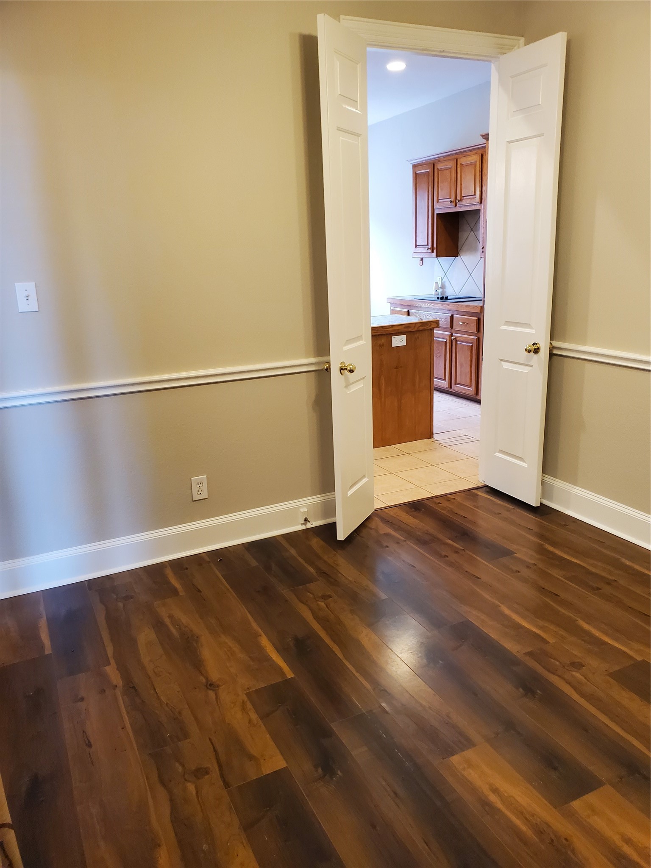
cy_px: 434
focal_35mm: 26
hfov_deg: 53.1
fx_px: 652
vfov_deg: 67.3
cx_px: 326
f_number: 2.4
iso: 200
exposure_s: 1/40
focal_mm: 4.3
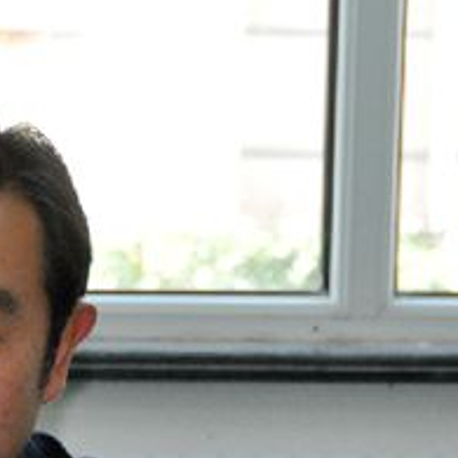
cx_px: -75
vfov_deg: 8.9
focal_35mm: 196
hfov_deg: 8.8
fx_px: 2934
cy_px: 457
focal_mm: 50
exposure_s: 1/160
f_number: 4.8
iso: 640
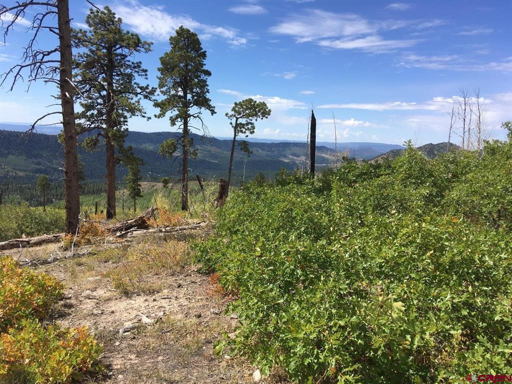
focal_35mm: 29
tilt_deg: -7.3
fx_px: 429
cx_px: 256
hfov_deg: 61.7
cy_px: 192
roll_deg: -4.3
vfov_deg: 48.2
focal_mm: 4.15
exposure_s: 1/1603
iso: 25
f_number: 2.2
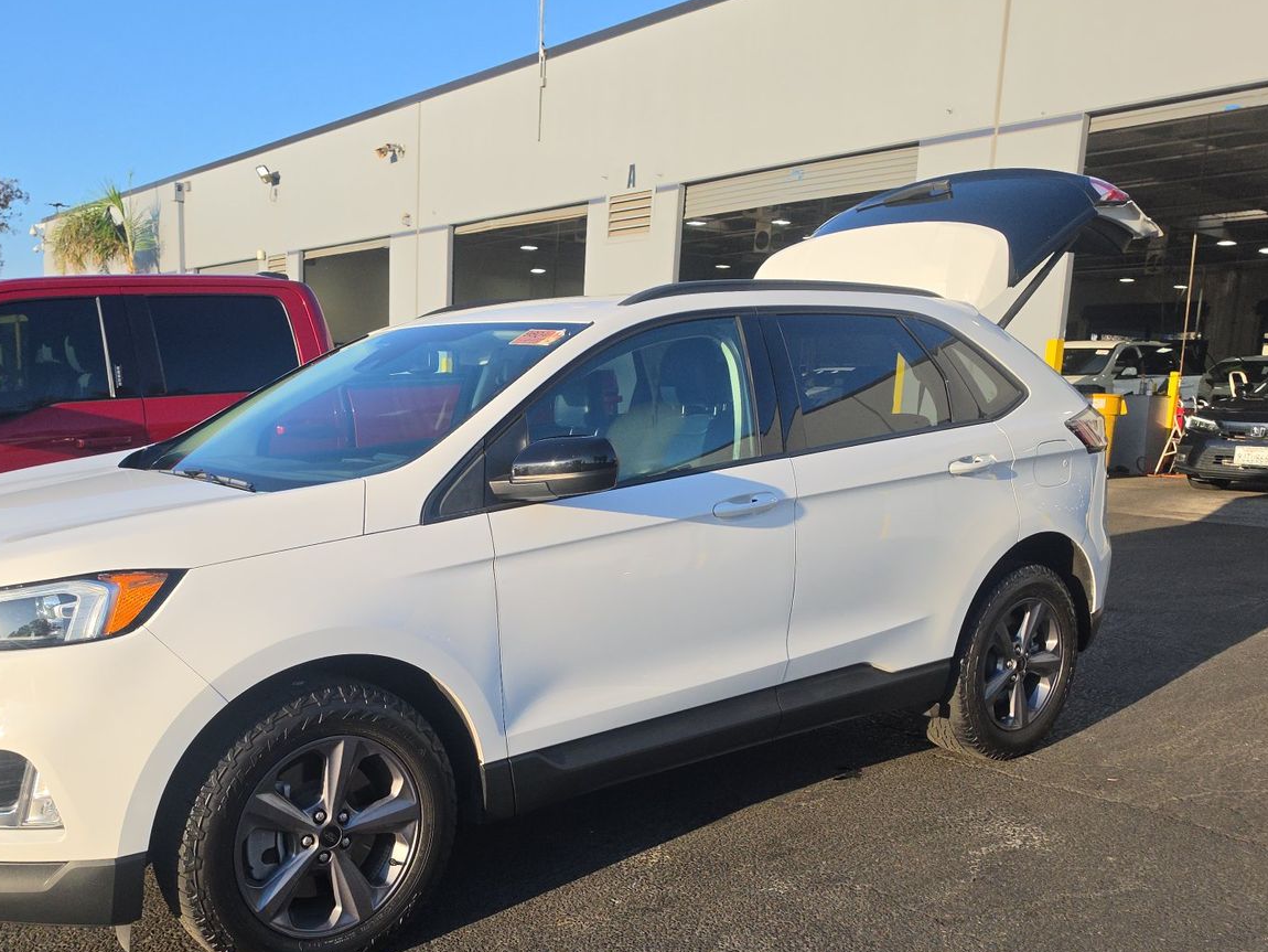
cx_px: 450
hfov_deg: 55.9
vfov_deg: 43.6
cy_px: 622
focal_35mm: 32
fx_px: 1172
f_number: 1.4
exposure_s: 1/4765
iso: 64
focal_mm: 6.5
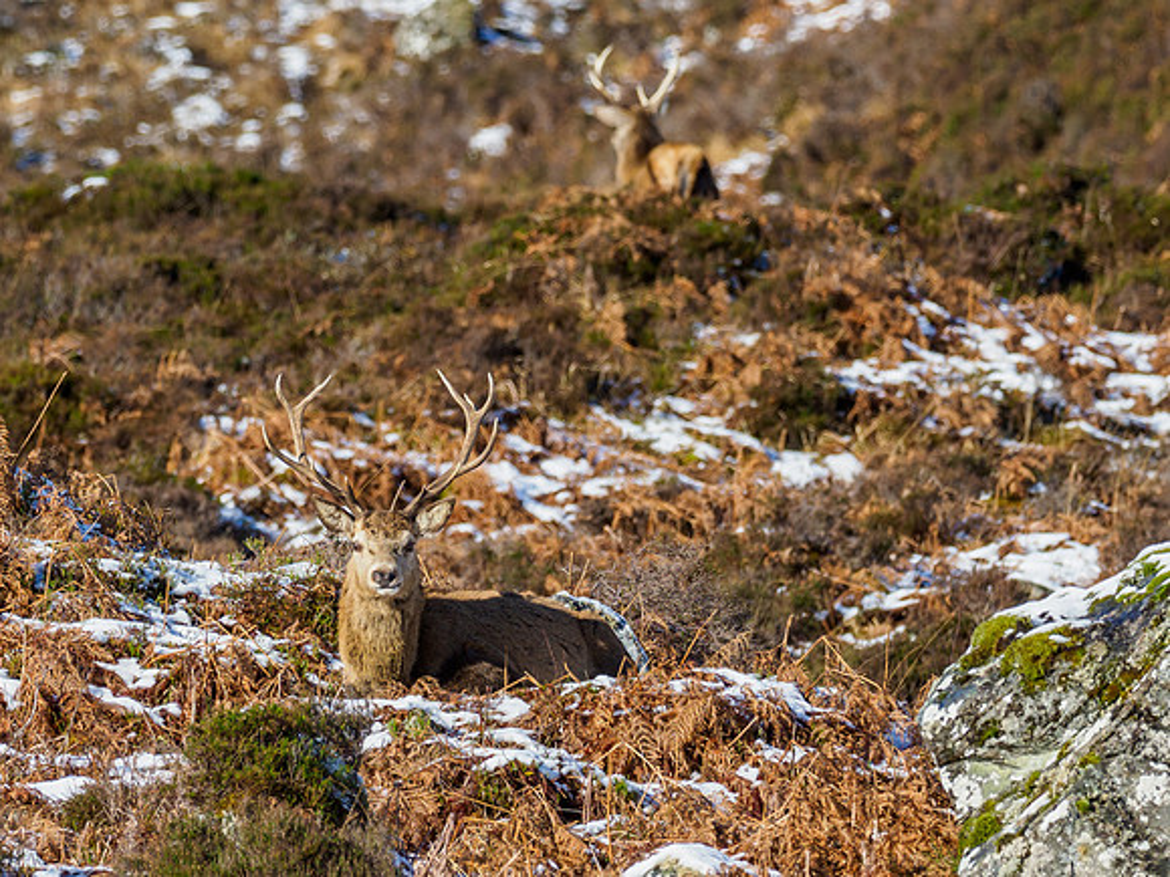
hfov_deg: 2.1
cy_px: 539
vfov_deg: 1.6
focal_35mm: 923
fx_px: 31190
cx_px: 549
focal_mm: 300
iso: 200
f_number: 5.6
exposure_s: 1/640
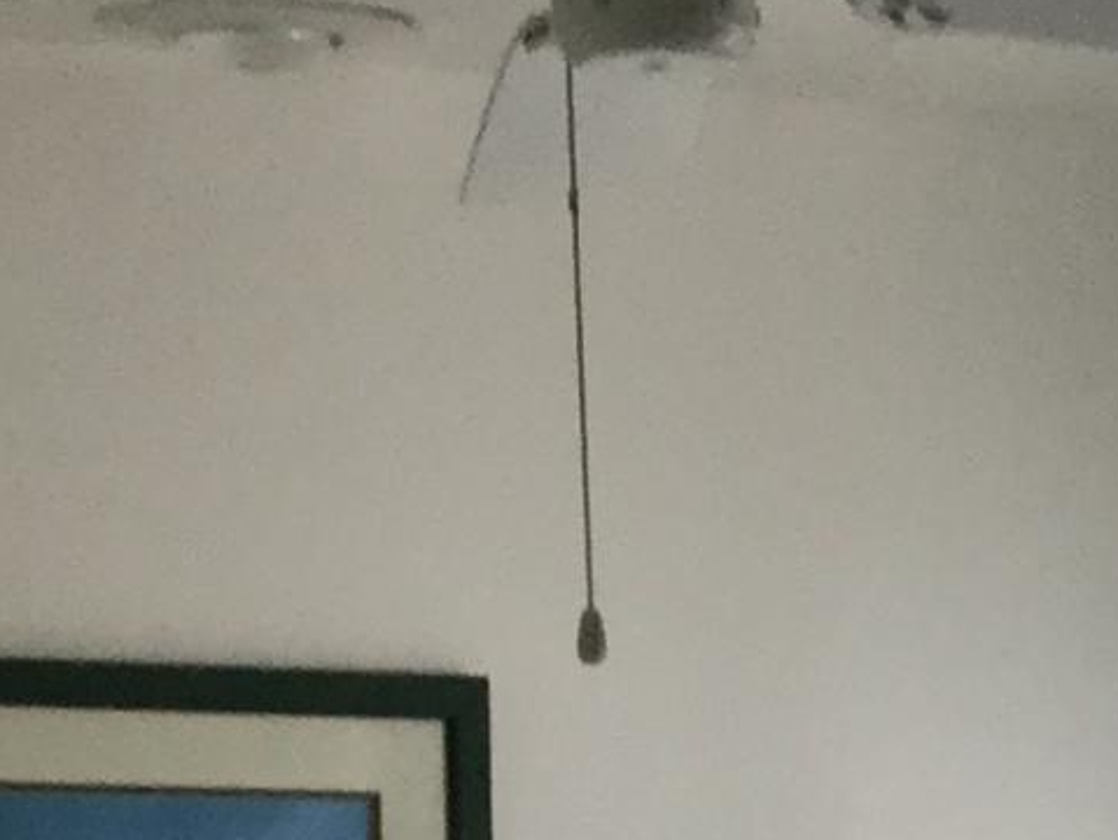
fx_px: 6270
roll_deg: +2.7
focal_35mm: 194
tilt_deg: -4.1
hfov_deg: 10.1
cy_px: 1902
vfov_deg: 7.3
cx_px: 1216
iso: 25
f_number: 2.4
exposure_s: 1/40
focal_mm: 3.3
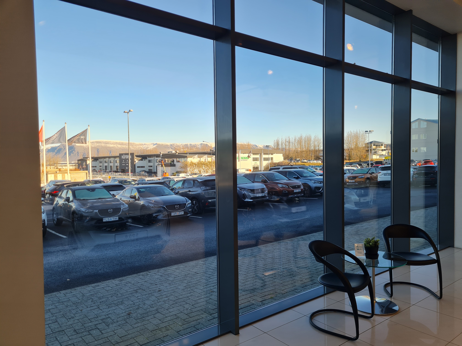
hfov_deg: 67.3
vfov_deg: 53.1
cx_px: 231
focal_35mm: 26
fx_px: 347
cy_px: 173
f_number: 1.8
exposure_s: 1/760
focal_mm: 5.4
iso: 50
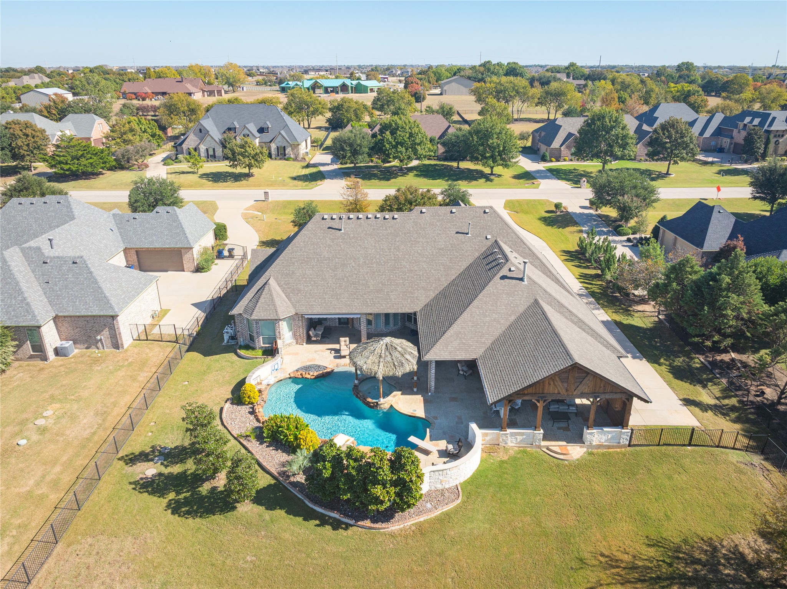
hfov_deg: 71.6
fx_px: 545
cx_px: 394
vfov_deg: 56.8
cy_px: 294
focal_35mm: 24
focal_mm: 12.29
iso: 100
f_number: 7.1
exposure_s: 1/200
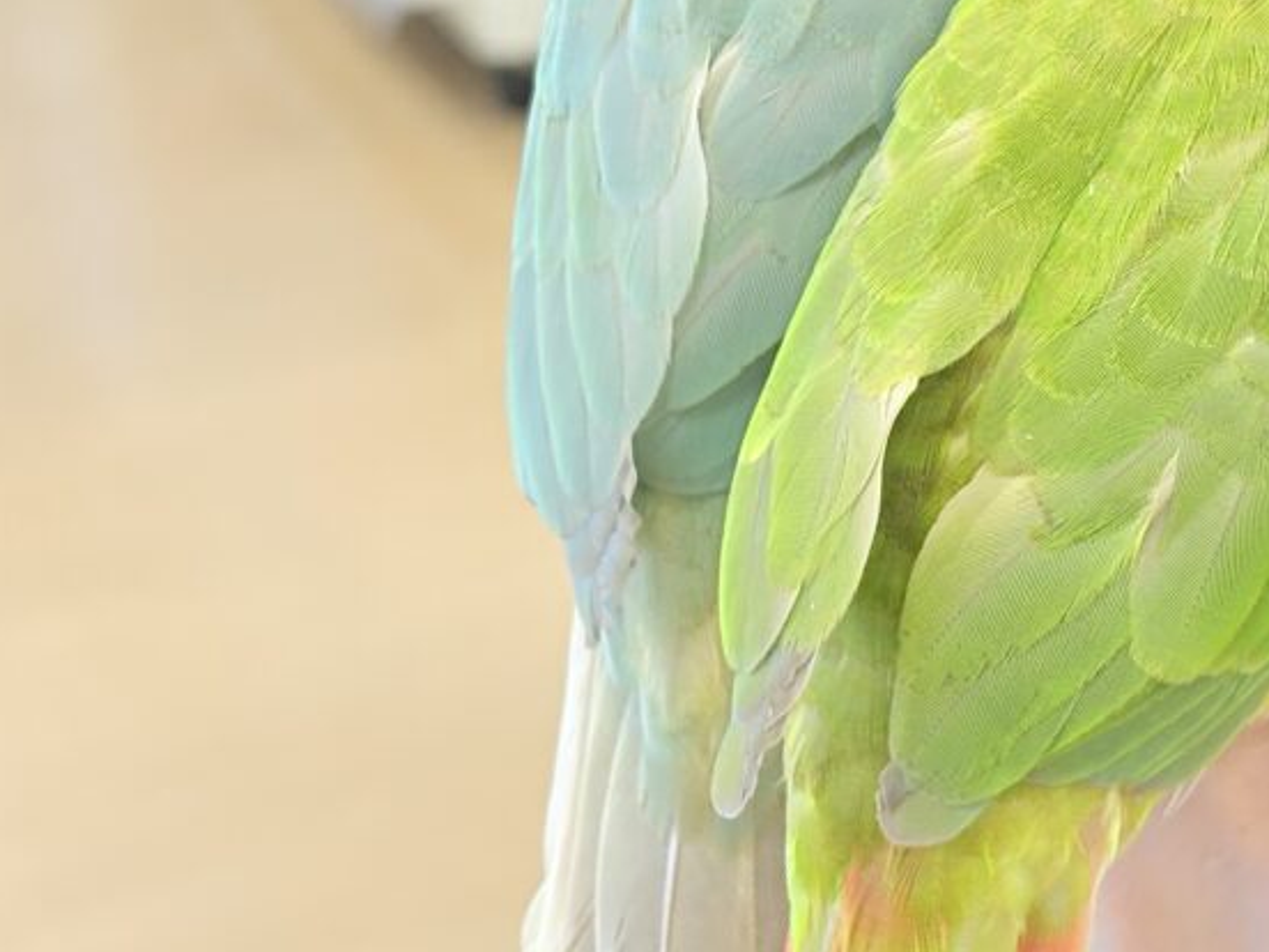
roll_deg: +6.9
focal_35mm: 113
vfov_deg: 13.0
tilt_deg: -20.6
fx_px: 4143
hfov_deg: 17.2
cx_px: 1145
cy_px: 149
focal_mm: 5.96
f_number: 1.6
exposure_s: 1/50
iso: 64
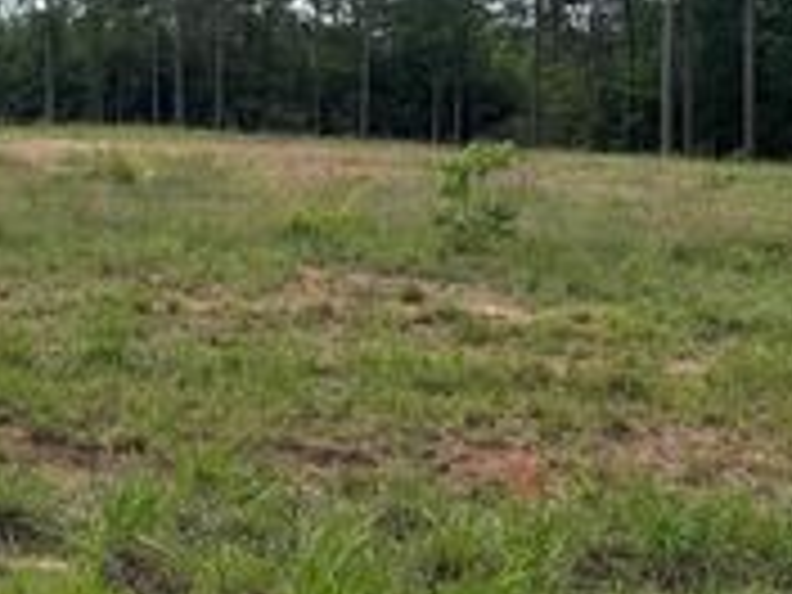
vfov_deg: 21.5
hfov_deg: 27.0
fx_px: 1556
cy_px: 191
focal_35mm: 68
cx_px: 4
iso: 80
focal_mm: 6.76
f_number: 1.78
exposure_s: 1/5814
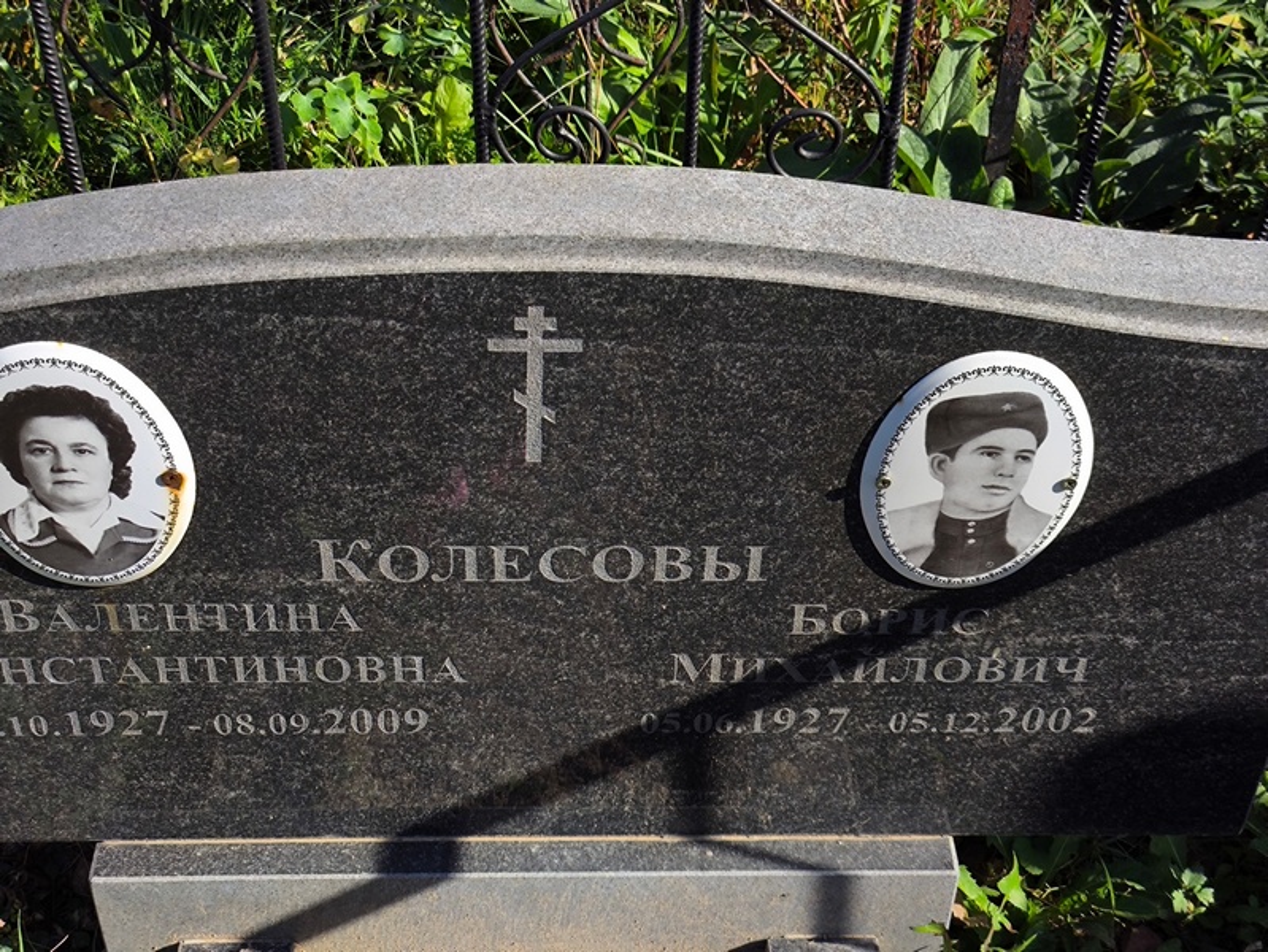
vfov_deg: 29.1
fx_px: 1832
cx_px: 634
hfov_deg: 38.2
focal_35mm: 50
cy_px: 476
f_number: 1.7
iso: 50
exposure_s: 1/1158
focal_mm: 4.71
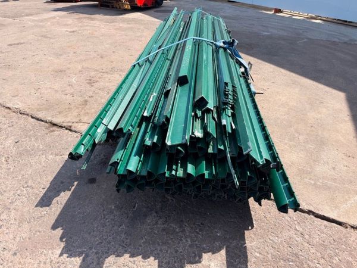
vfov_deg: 56.8
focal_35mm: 24
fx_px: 248
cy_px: 134
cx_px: 178
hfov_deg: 71.6
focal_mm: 6.76
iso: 80
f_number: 1.78
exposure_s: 1/2611
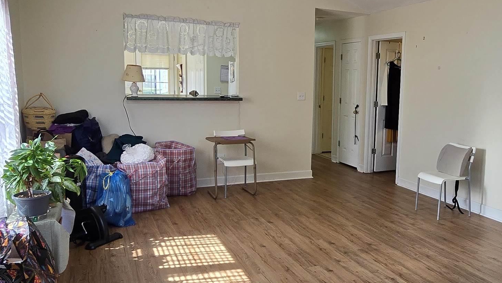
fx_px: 399
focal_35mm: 30
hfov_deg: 62.6
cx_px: 337
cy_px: 137
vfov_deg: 39.0
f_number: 2.2
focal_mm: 2.2
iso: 80
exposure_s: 1/120
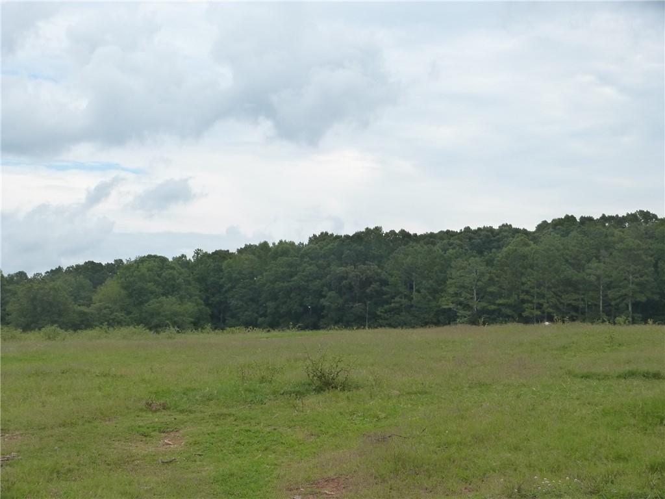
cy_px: 250
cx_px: 332
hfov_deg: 26.7
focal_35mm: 73
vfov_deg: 20.2
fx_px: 1402
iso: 160
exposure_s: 1/800
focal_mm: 13.2
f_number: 3.3
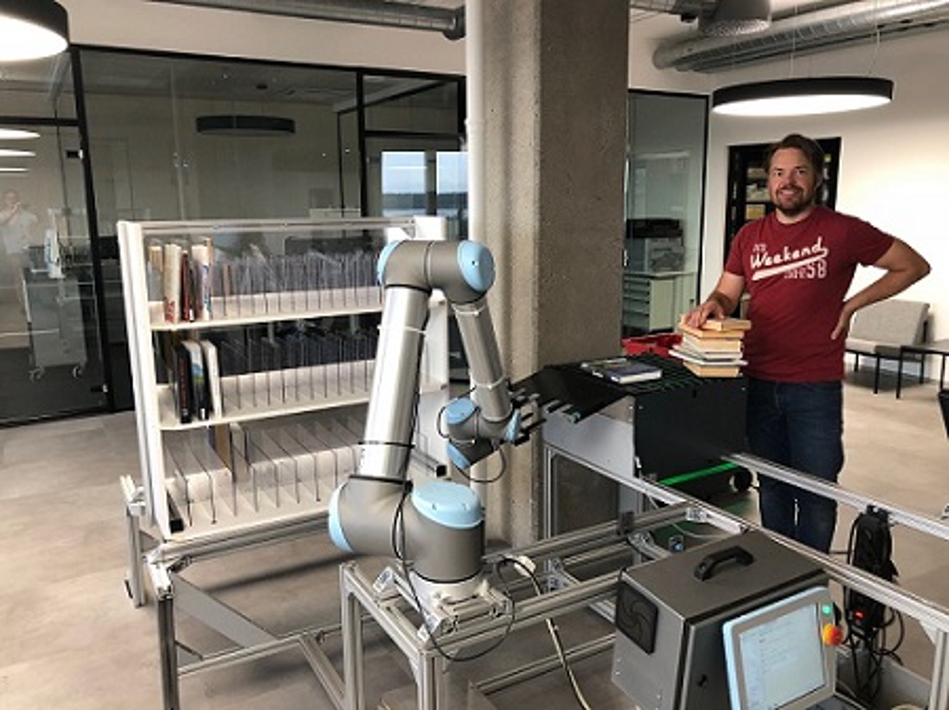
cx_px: 474
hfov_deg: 63.5
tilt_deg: -11.5
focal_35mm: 28
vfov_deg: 49.7
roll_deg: -0.2
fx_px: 767
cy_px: 355
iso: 32
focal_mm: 3.99
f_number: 1.8
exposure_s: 1/33
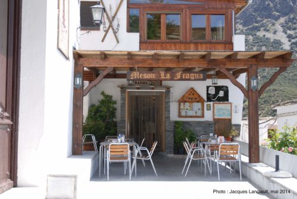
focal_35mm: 46
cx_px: 148
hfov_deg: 42.3
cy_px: 100
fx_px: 384
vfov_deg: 29.0
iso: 100
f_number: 4.5
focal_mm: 31
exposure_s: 1/200
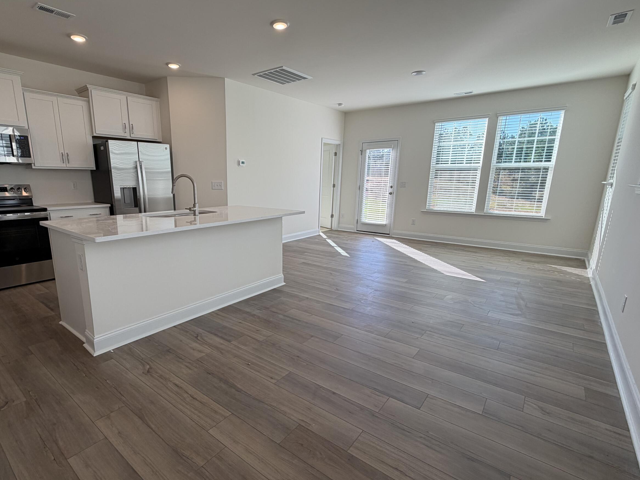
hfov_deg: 87.1
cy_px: 254
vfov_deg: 71.5
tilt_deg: -13.6
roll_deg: +1.0
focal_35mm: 18
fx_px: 333
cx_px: 271
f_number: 2.2
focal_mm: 2.22
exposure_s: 1/120
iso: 40
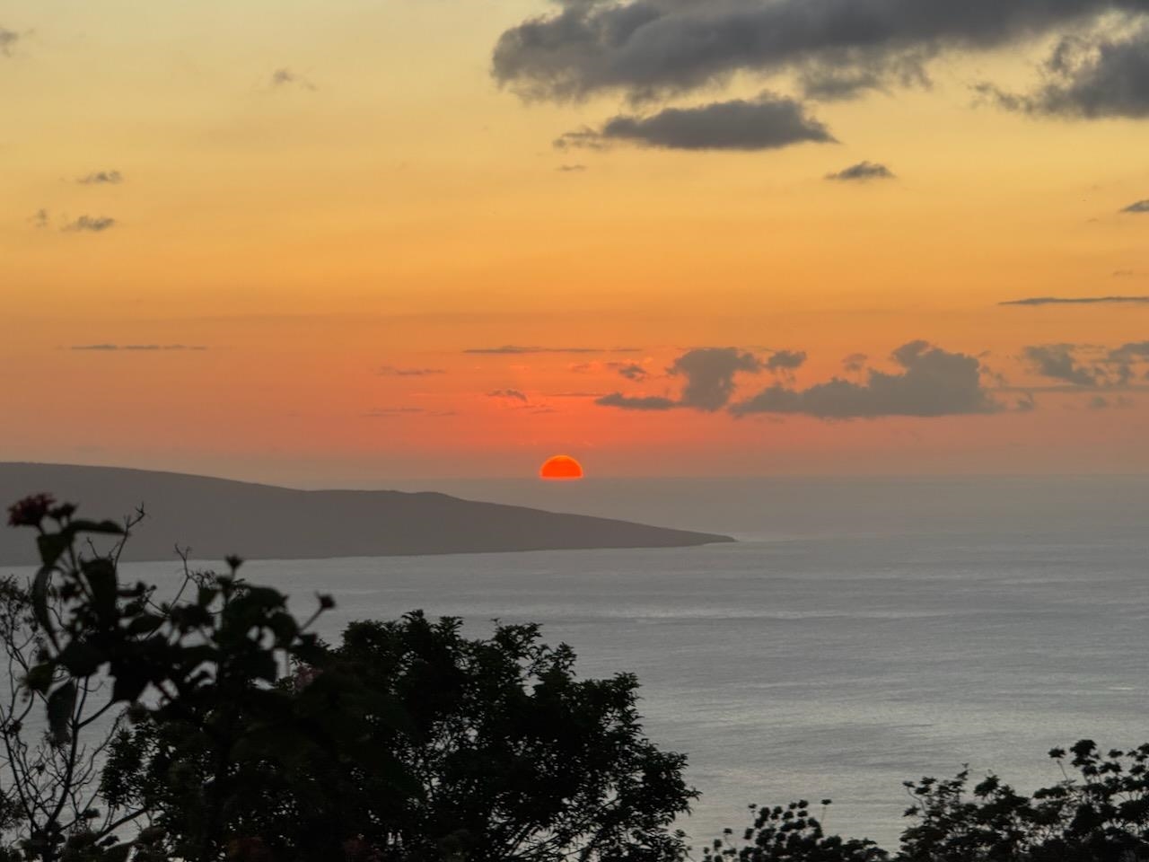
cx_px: 574
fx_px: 3983
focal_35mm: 120
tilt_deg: +0.2
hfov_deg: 16.4
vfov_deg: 12.3
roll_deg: +2.0
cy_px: 431
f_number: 2.8
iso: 50
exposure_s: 1/245
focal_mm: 15.66
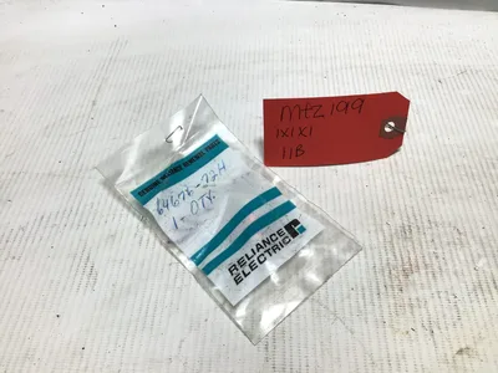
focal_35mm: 31
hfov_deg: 58.4
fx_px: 446
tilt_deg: -51.0
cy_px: 186
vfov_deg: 45.4
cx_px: 249
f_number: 2.4
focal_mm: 3.3
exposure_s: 1/147
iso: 25
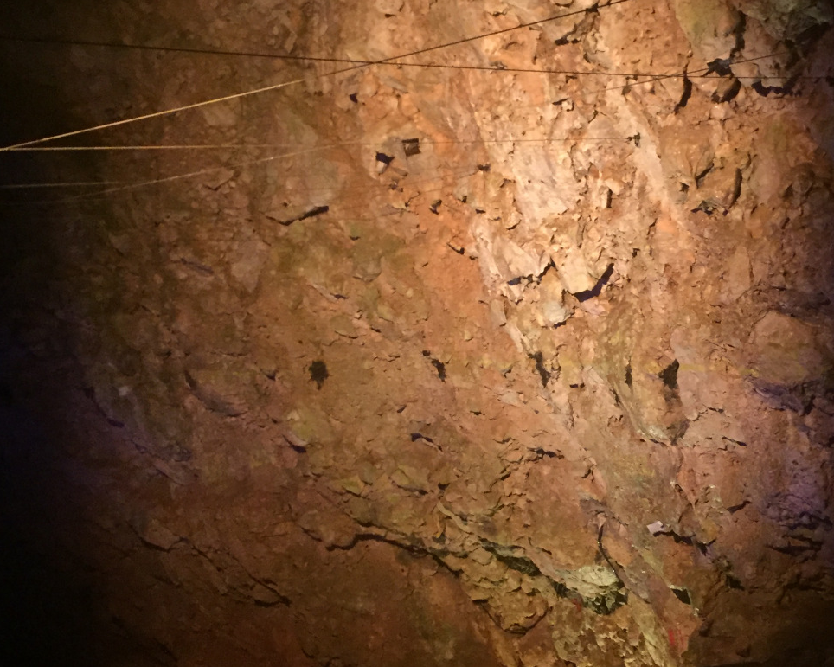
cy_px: 290
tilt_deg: -0.8
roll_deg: +5.4
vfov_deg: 32.0
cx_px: 550
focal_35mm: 47
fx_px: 1160
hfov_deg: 39.1
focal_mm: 4.15
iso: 500
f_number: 2.2
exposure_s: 1/17
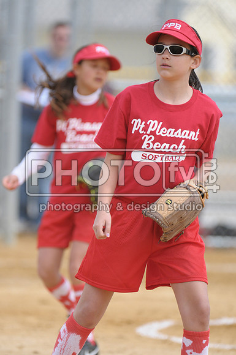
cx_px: 118
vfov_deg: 4.4
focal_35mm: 465
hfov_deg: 2.9
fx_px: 4586
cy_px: 178
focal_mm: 310
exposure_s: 1/1600
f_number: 4
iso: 400
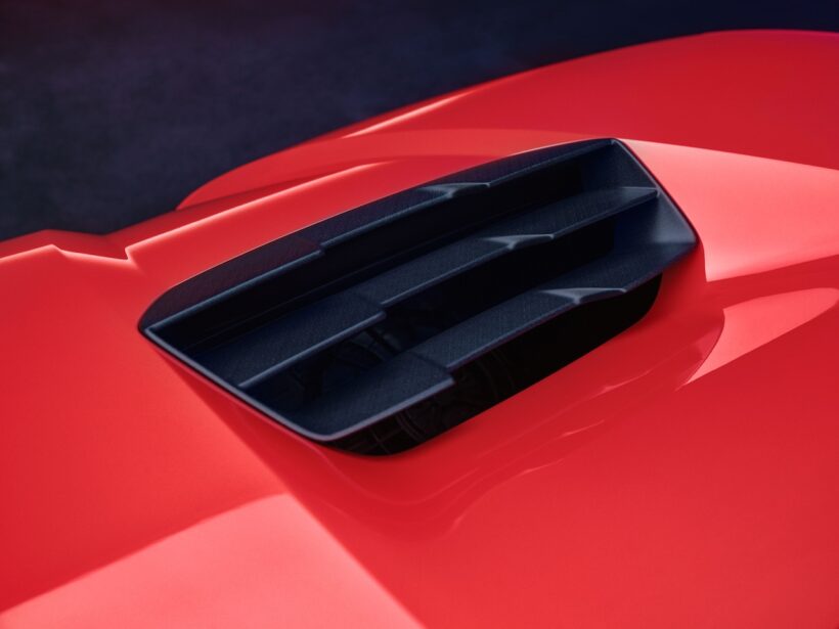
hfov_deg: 42.9
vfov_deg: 32.9
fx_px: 1066
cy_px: 314
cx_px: 420
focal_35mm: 44
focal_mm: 55
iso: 1000
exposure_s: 1/50
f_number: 5.6
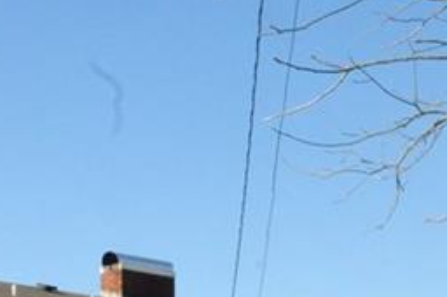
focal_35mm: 174
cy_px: 471
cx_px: -108
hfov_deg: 11.6
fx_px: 2158
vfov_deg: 7.7
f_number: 20
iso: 1250
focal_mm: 29
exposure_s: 1/250
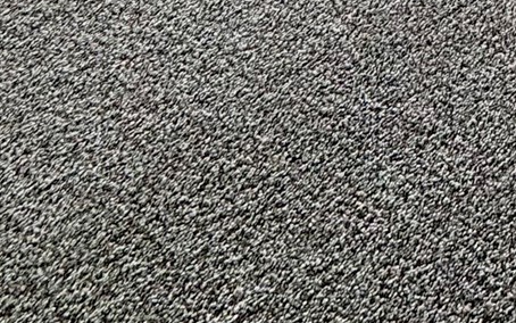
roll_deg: -0.8
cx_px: 673
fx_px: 942
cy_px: -622
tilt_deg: -15.3
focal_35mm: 67
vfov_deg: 11.7
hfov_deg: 26.1
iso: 80
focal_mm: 2.22
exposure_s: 1/99
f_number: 2.2
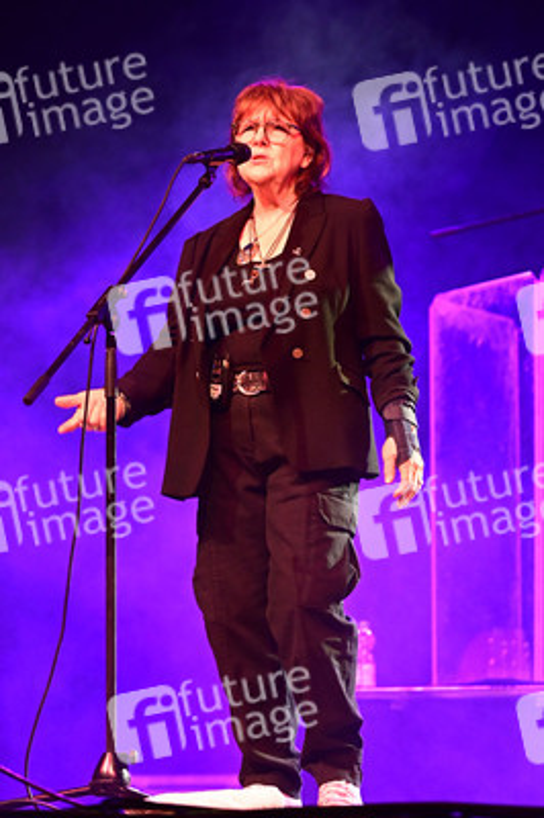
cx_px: 272
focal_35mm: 122
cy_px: 409
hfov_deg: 11.2
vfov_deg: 16.8
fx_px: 2770
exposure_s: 1/320
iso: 6400
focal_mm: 122
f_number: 3.5
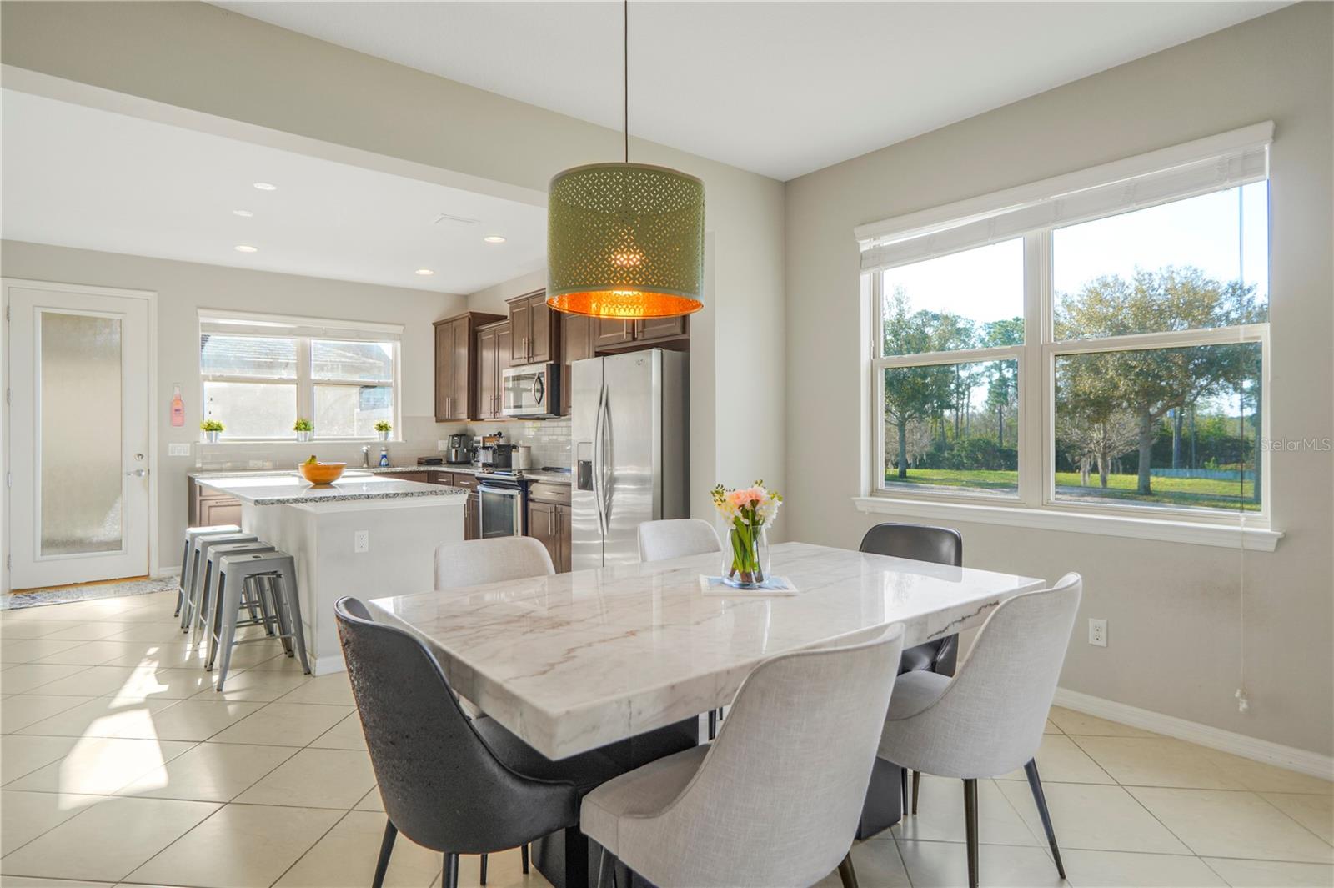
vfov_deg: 67.3
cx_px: 667
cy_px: 444
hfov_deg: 90.0
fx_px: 667
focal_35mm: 18
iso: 100
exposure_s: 1/80
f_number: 3.2
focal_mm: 12
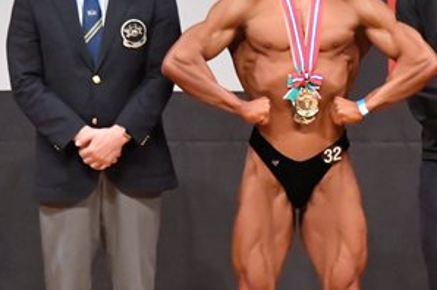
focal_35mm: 664
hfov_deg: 3.1
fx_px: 8051
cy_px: 82
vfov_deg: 2.1
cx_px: 420
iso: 10000
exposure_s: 1/400
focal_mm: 170
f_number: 5.6
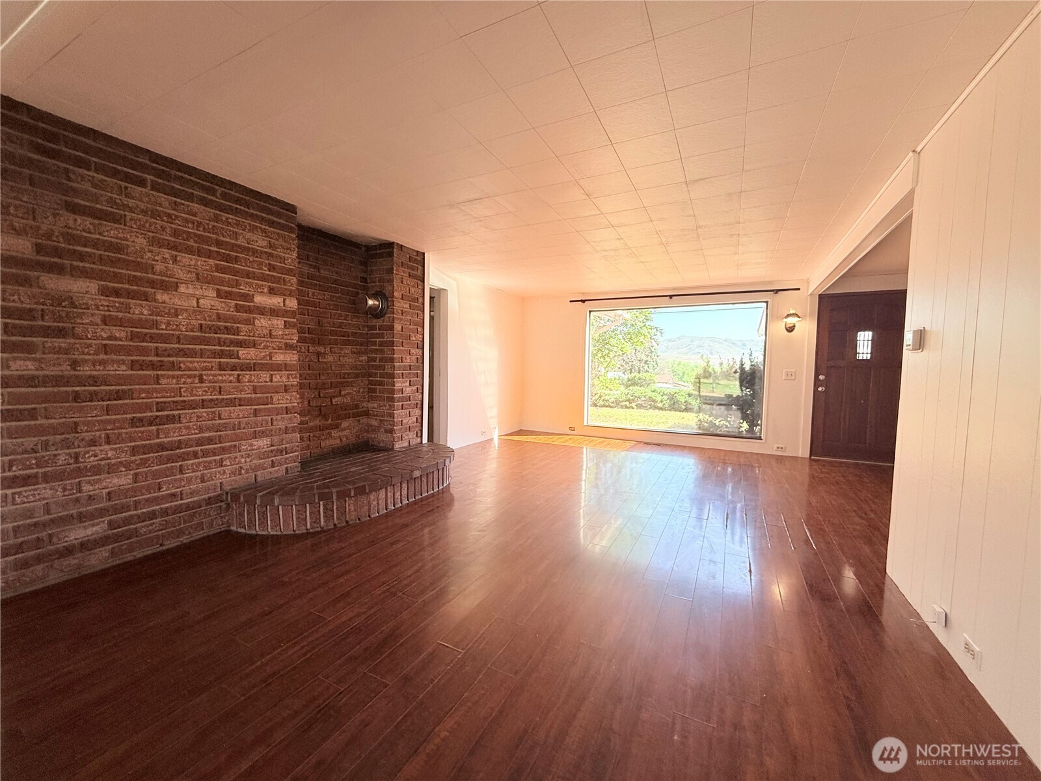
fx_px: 421
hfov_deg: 102.1
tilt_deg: -3.4
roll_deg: -1.0
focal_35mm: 14
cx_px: 520
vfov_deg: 85.7
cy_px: 390
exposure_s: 1/175
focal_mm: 2.22
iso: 64
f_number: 2.2
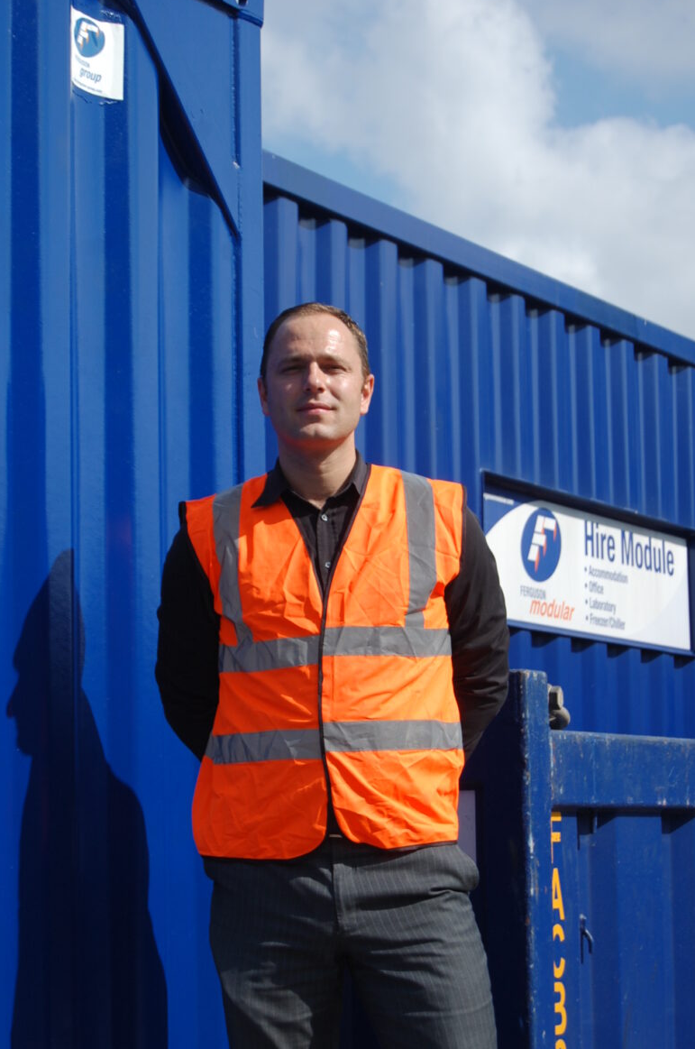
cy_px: 515
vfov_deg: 23.4
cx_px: 335
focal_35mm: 87
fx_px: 2529
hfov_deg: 15.6
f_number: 5.6
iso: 200
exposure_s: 1/800
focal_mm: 52
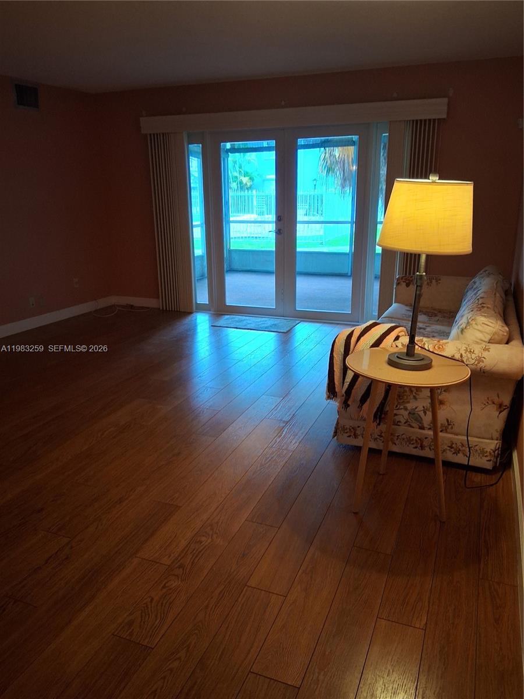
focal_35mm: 26
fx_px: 525
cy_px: 350
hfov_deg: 53.1
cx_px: 262
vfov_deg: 67.3
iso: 250
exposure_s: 1/50
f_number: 1.8
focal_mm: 3.98
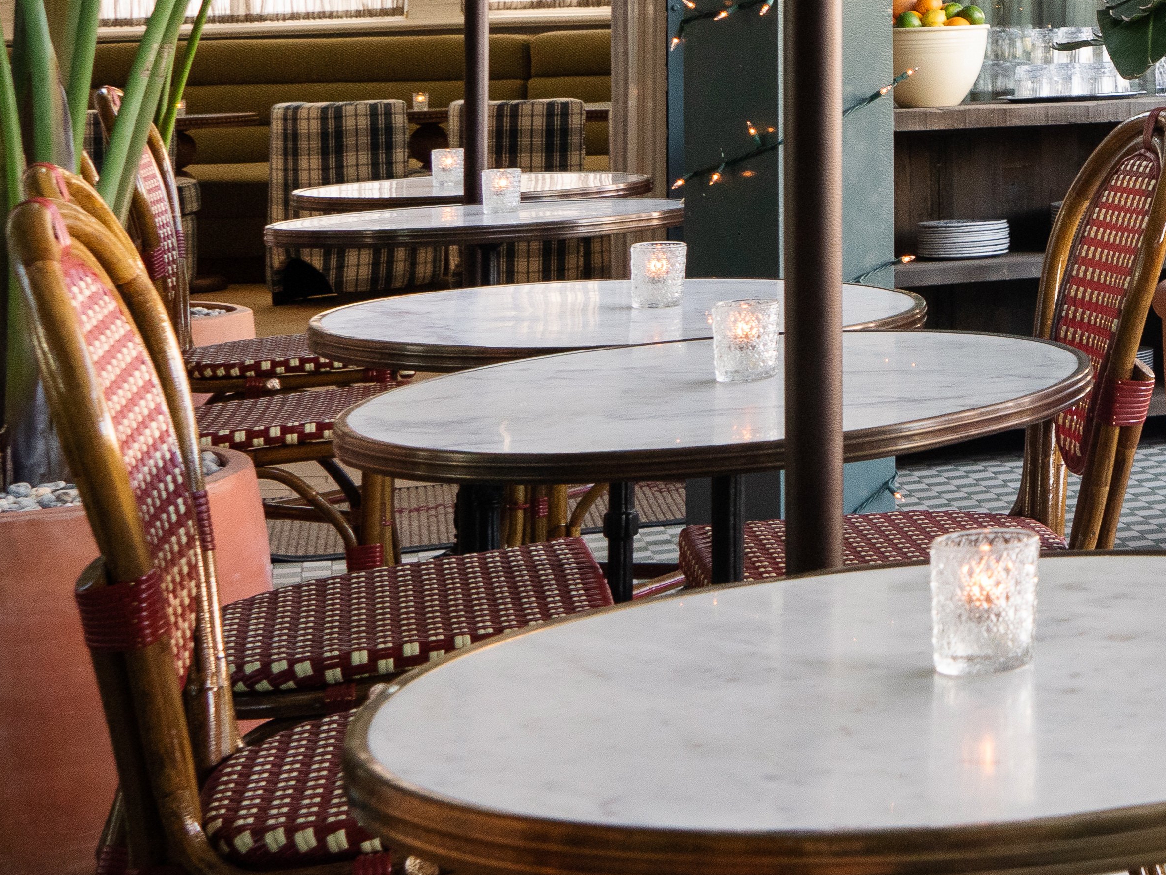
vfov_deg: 18.5
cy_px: 57
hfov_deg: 21.7
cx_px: 1651
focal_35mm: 78
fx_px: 2627
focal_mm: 24
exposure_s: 1/100
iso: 1600
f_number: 7.1
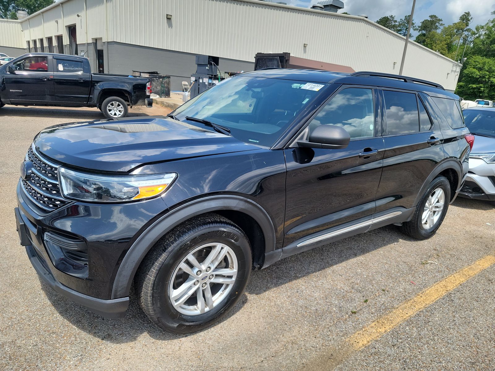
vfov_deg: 56.8
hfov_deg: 71.6
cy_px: 186
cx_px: 248
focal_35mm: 24
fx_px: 343
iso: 50
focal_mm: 6.7
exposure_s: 1/540
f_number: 1.8
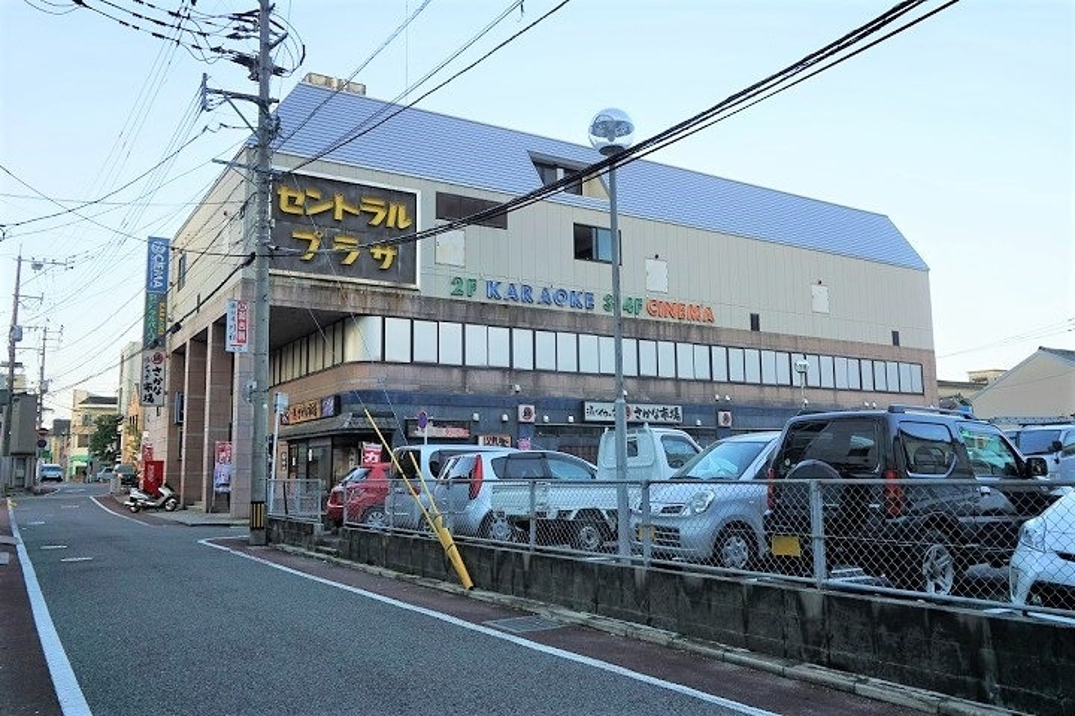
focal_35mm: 30
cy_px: 358
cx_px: 538
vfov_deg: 43.6
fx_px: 896
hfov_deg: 61.9
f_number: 6.3
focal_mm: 20
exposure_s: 1/100
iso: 100
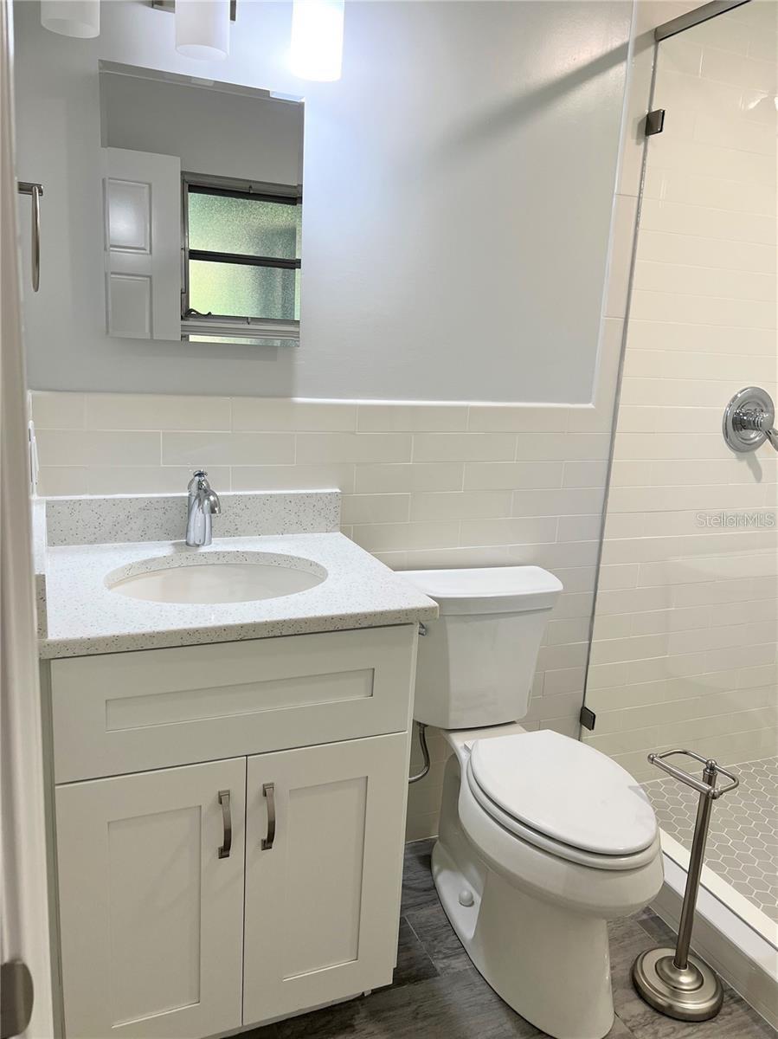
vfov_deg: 67.3
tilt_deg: -11.2
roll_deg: -3.6
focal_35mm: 26
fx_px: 780
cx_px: 389
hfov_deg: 53.0
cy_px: 520
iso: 100
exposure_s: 1/120
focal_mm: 5.7
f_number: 1.5
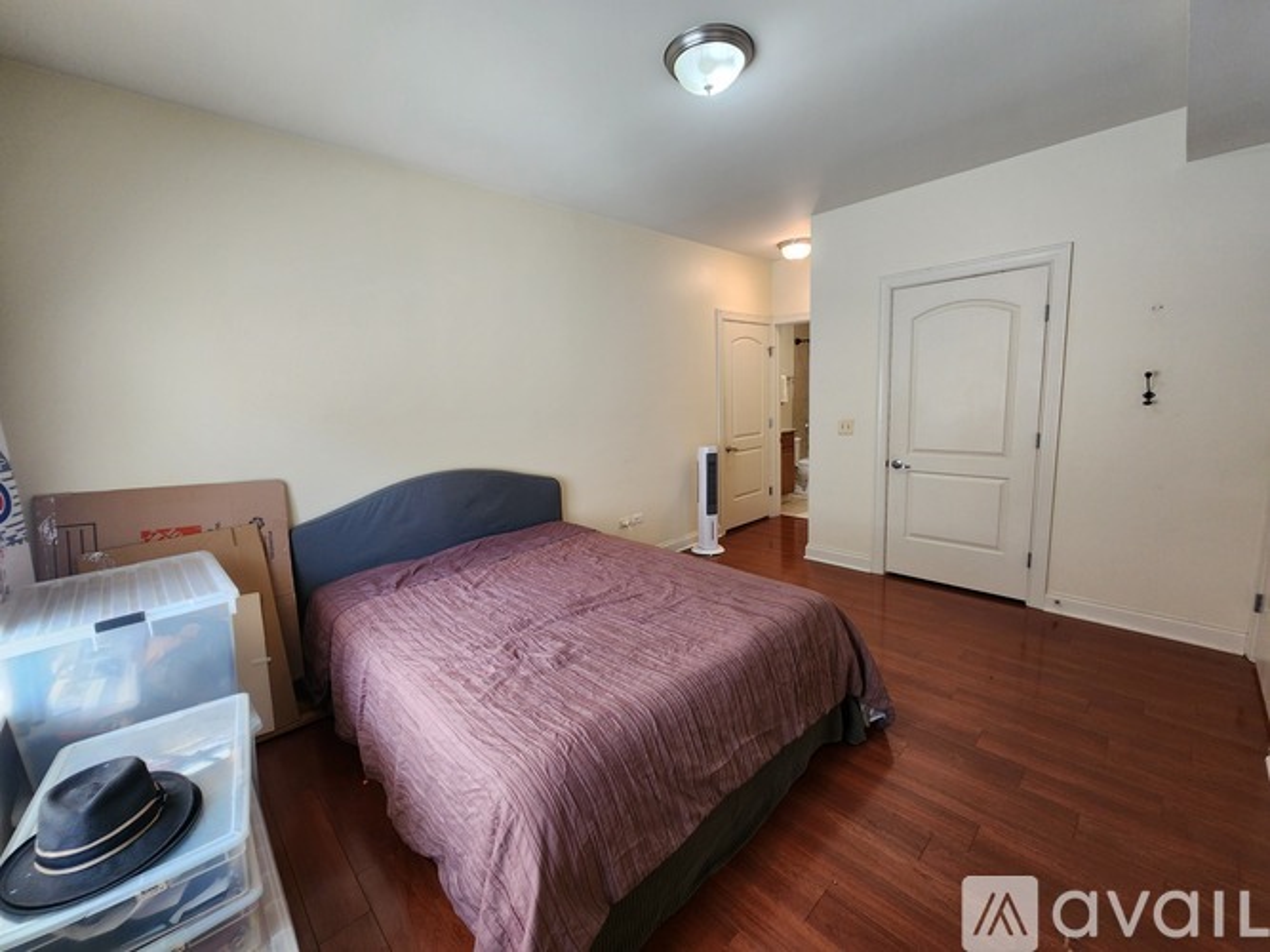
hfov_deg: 106.2
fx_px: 477
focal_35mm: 13
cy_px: 476
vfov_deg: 89.9
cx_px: 635
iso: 160
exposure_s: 1/60
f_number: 2.2
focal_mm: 2.2
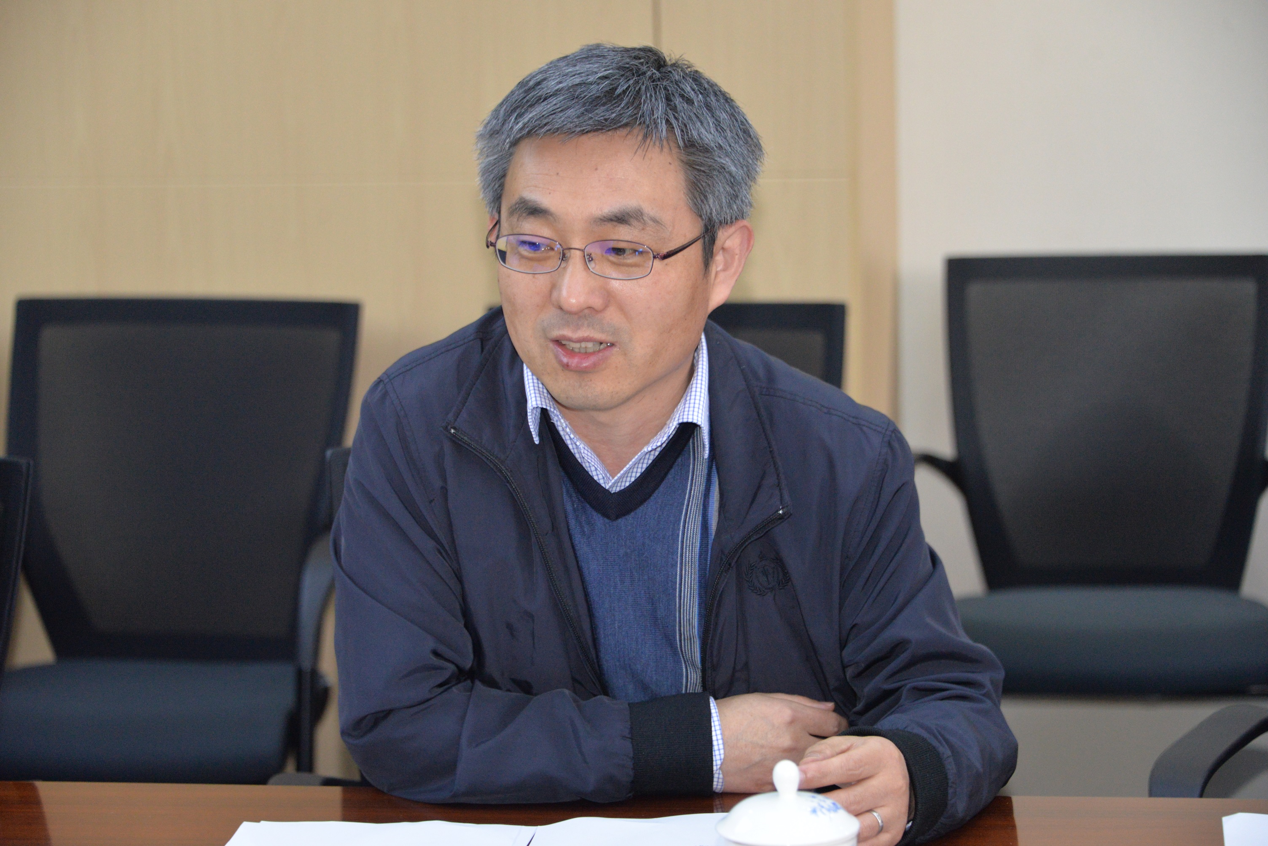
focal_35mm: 100
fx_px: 3523
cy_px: 423
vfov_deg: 13.7
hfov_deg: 20.4
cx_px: 634
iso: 4000
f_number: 5.3
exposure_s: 1/200
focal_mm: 100
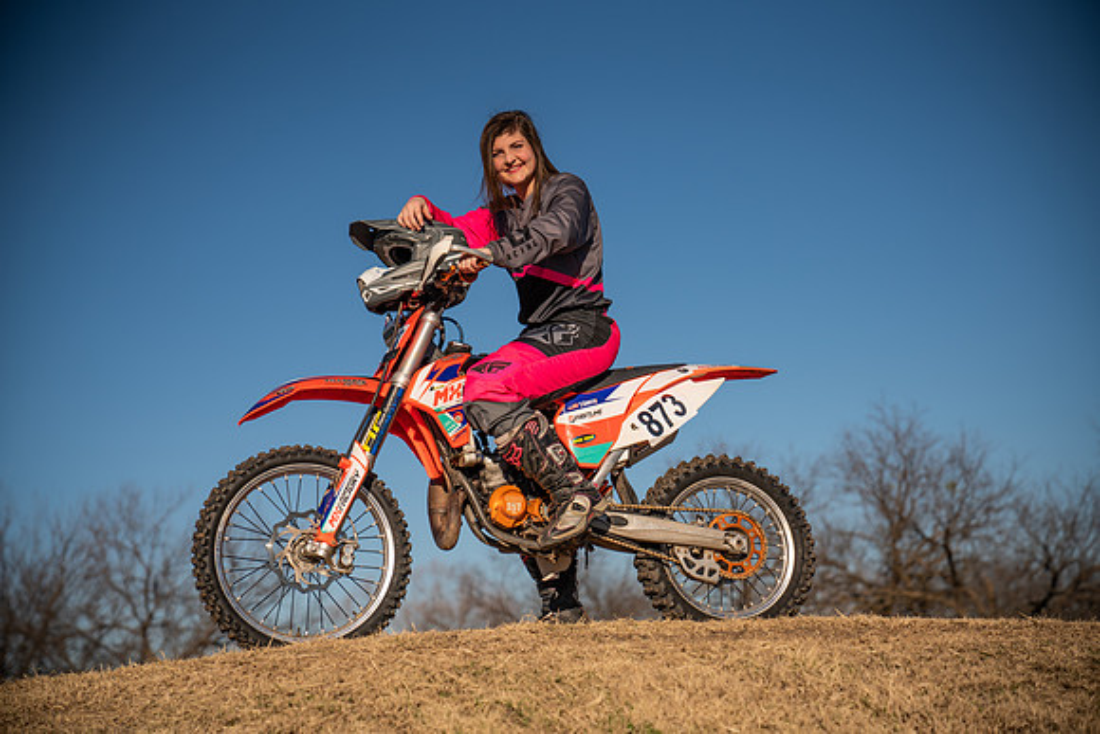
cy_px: 367
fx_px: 2139
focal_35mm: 70
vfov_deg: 19.5
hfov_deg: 28.8
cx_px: 550
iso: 80
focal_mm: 70
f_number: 2.8
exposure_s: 1/3200
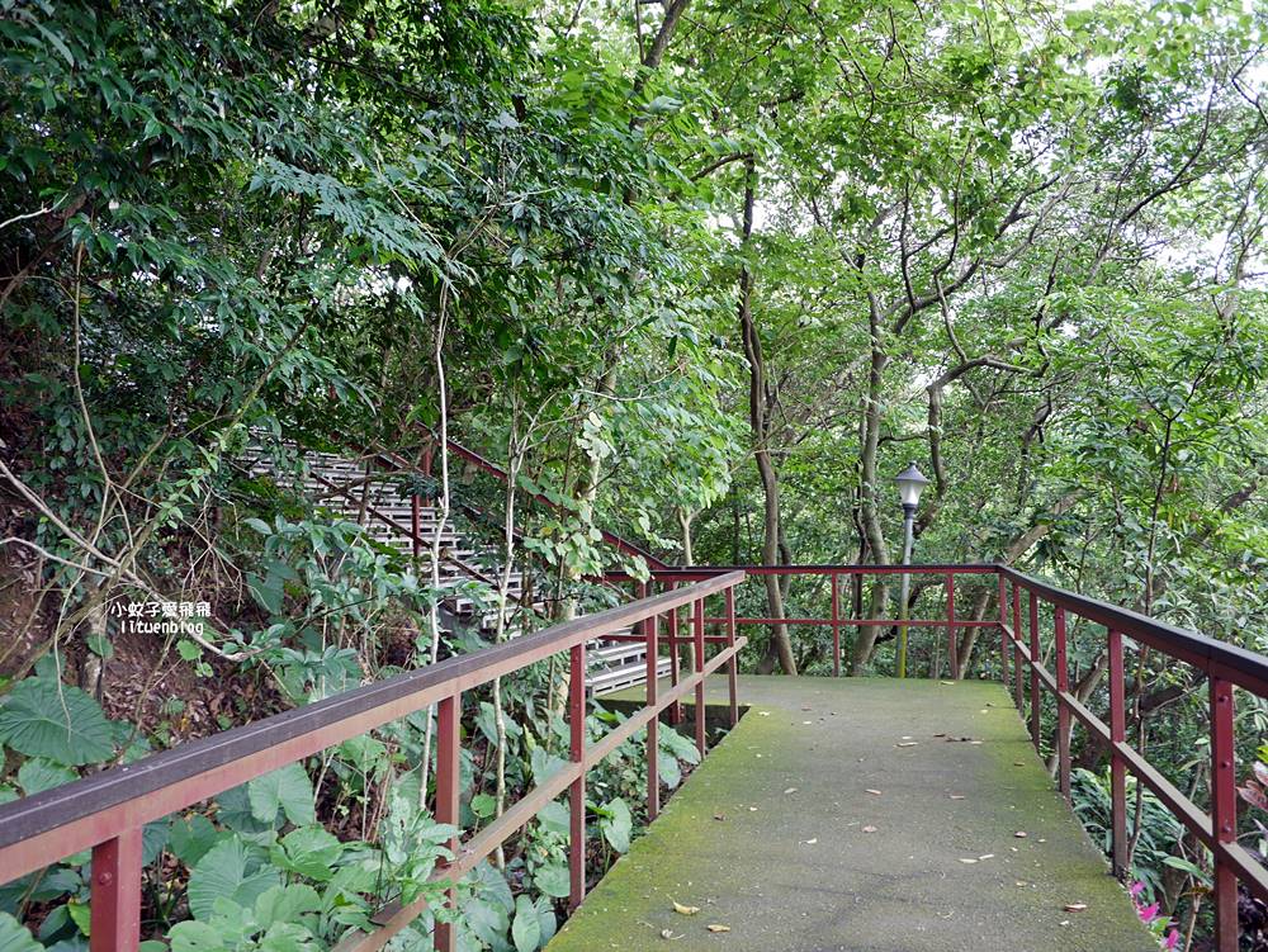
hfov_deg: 63.4
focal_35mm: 28
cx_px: 634
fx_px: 1026
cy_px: 476
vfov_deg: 49.8
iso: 250
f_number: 2.5
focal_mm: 14
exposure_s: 1/60
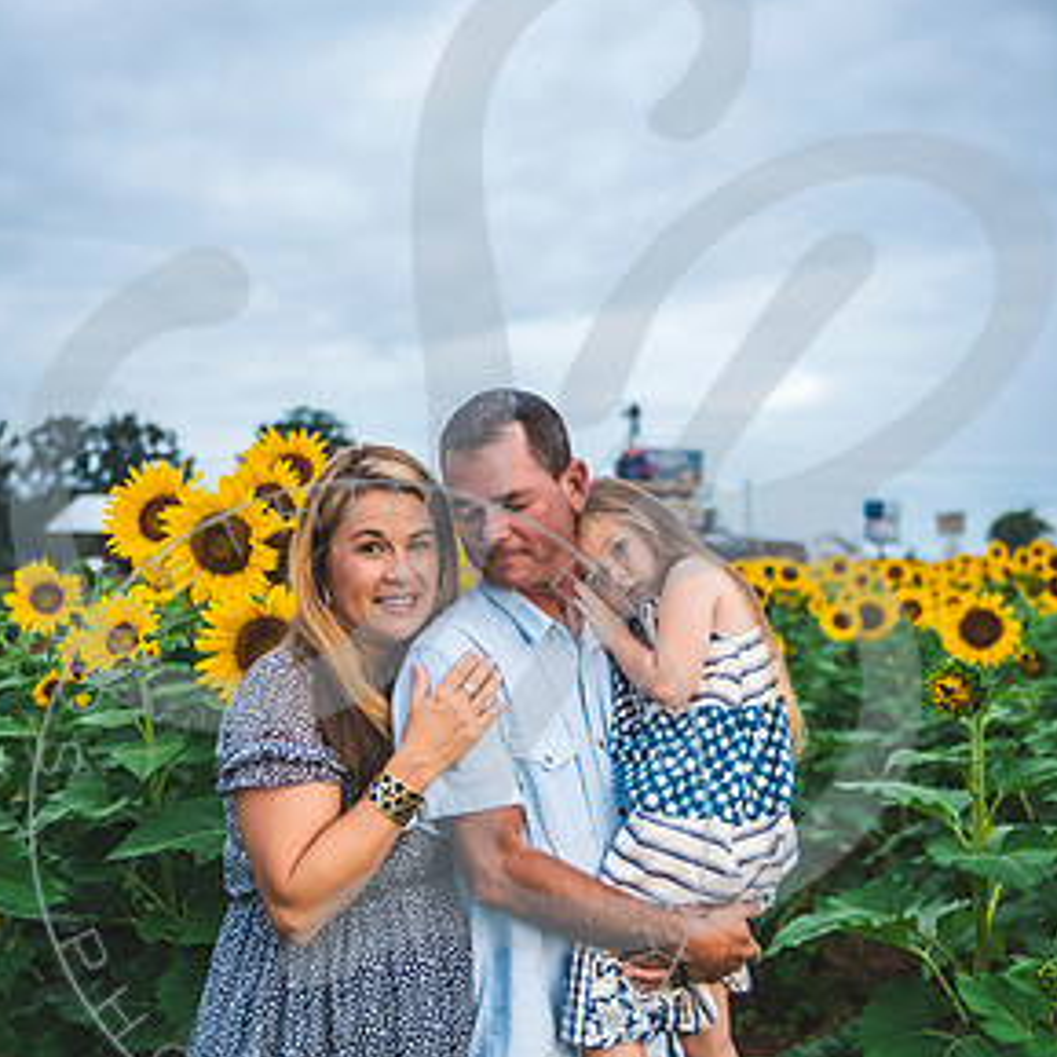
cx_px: 534
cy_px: 541
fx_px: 1831
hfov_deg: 32.2
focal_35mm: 53
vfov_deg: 32.2
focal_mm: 40
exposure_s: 1/250
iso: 200
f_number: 2.8
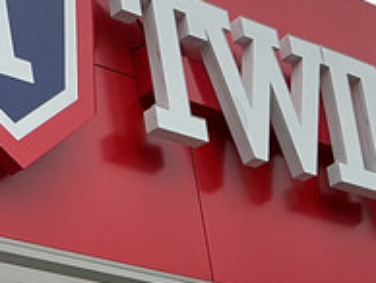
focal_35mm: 153
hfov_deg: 12.9
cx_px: 128
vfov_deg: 9.1
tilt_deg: +11.9
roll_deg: +9.3
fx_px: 1664
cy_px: 572
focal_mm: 3
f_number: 1.8
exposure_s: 1/700
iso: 25
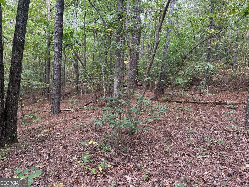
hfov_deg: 71.6
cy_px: 94
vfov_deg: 56.8
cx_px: 124
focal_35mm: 24
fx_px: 173
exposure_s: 1/121
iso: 100
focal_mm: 6.86
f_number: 1.78
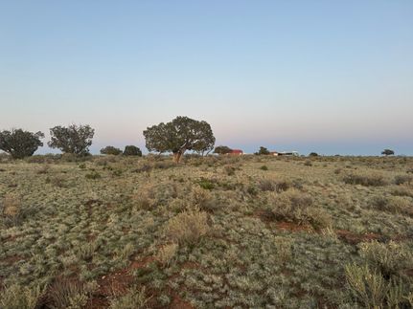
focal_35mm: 24
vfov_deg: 56.8
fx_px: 286
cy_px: 154
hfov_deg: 71.6
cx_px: 206
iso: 125
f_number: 1.78
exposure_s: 1/121
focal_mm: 6.76
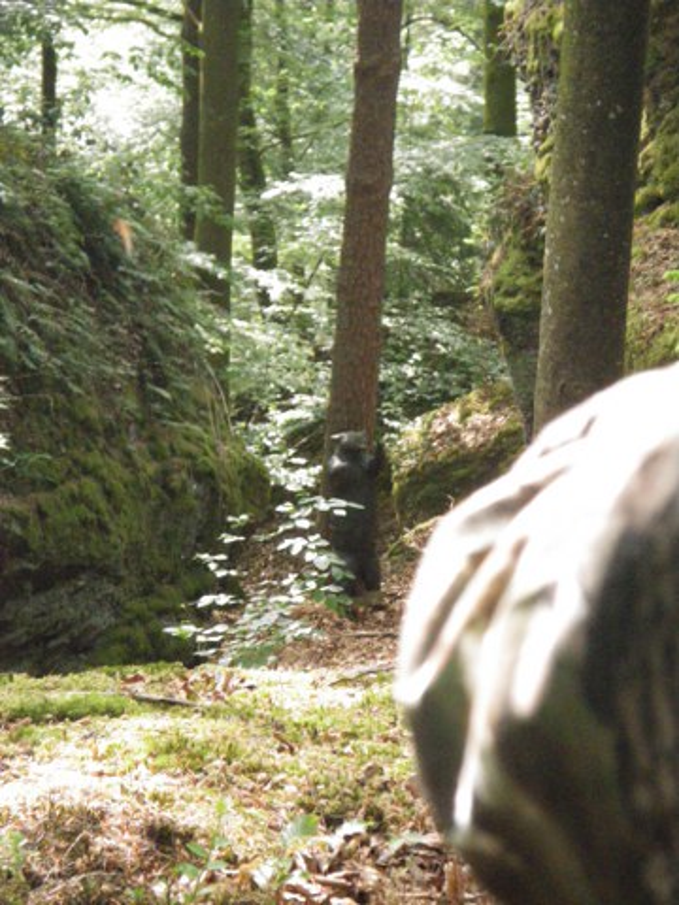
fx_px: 3008
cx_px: 340
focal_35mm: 115
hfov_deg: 12.9
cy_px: 452
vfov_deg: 17.1
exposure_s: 1/125
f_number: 5.2
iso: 800
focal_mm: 20.6
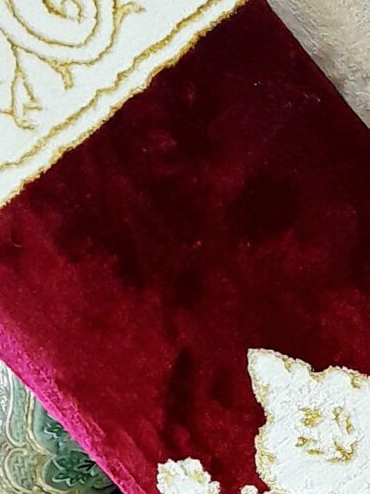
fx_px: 1997
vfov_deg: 13.1
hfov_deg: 9.6
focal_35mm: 140
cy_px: 812
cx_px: 837
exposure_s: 1/50
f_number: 1.8
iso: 125
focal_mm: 4
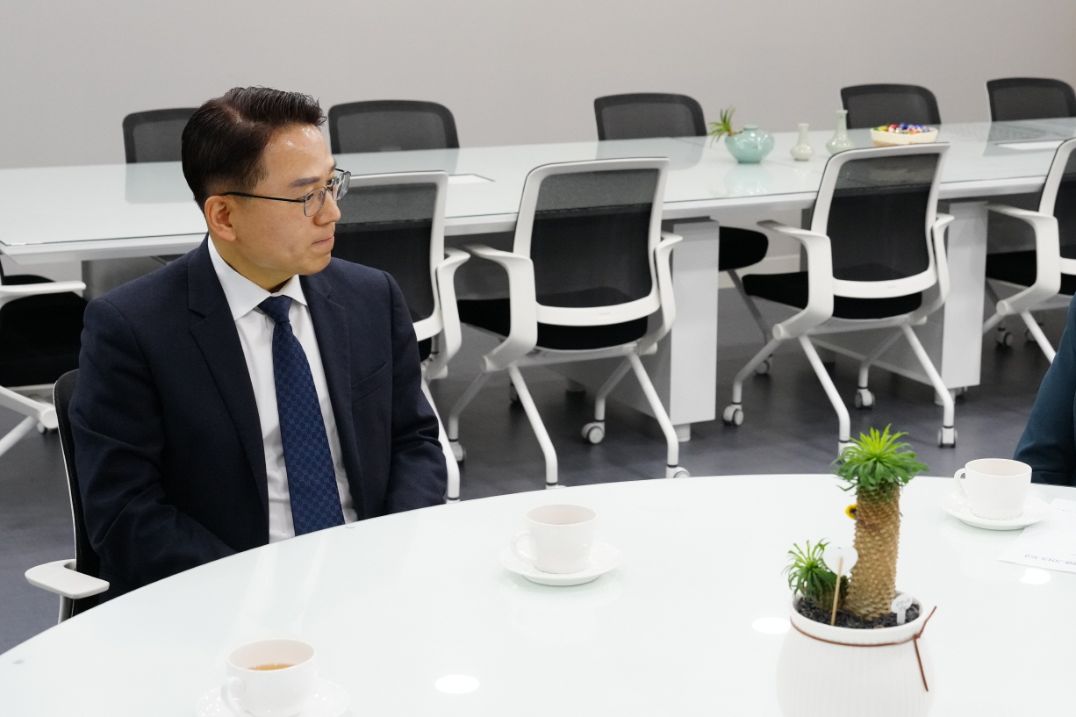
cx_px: 690
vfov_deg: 19.7
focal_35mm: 69
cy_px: 269
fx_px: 2062
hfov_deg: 29.1
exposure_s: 1/160
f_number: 6.3
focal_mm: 47
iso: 4000
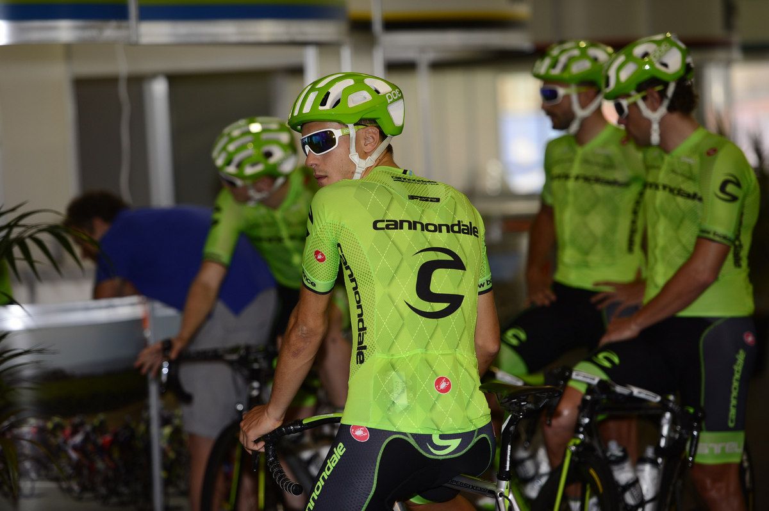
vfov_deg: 9.1
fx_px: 3201
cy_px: 256
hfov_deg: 13.7
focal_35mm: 150
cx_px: 384
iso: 400
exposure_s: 1/250
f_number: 2.8
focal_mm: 150
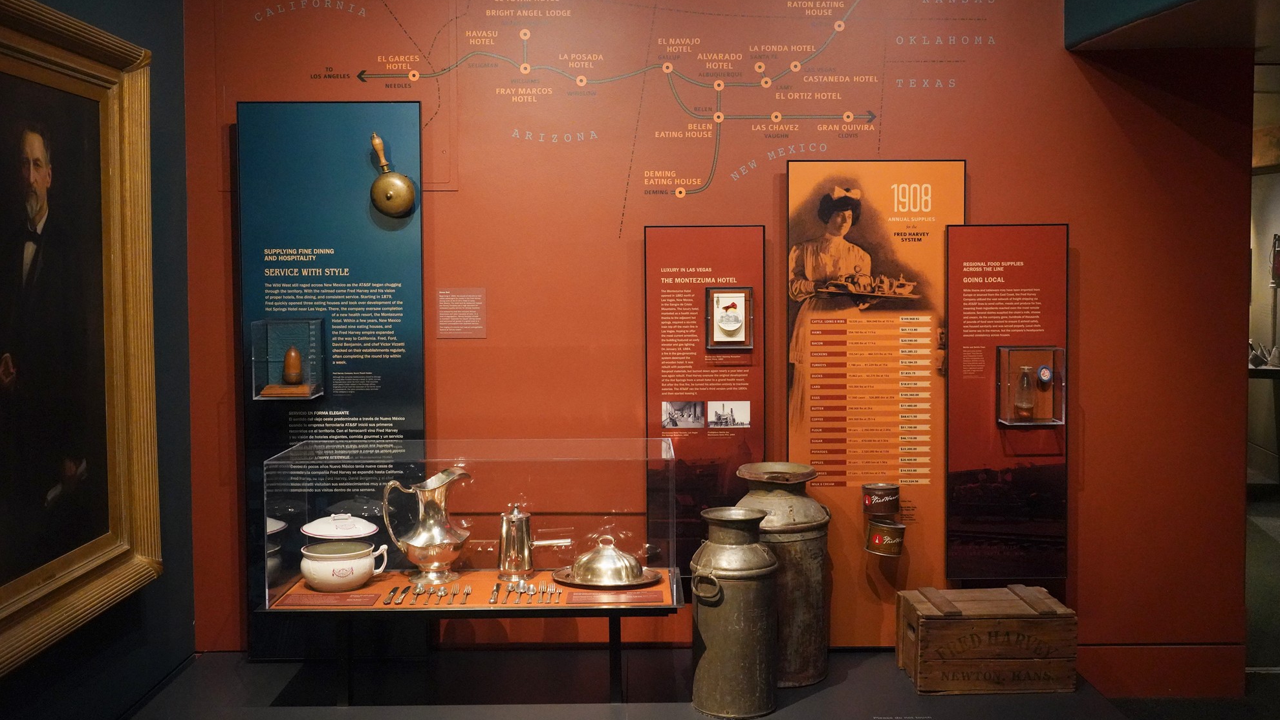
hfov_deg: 55.3
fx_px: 1222
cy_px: 314
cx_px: 646
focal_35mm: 36
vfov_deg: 32.8
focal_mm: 34
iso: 10000
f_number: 7.1
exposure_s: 1/60
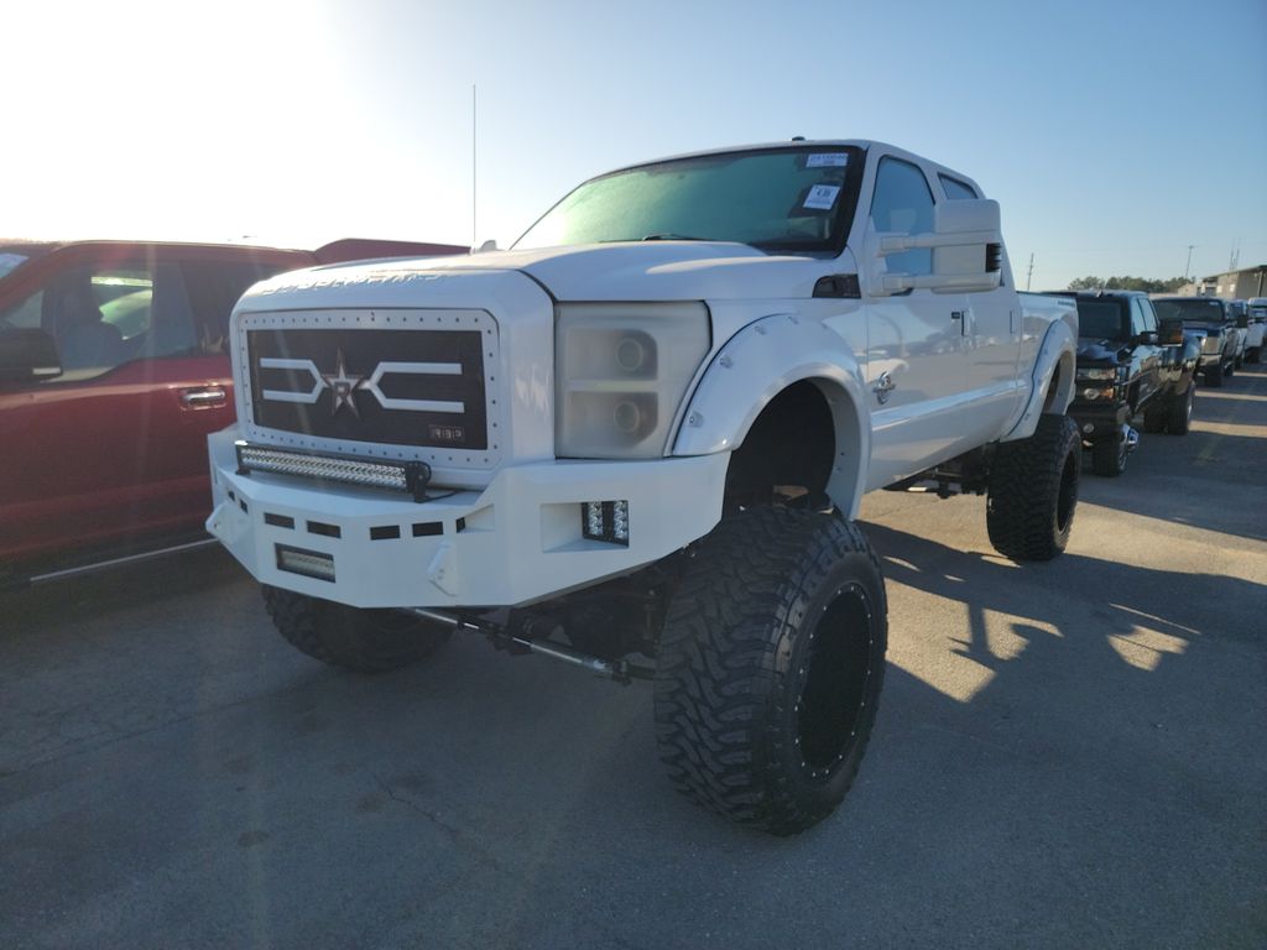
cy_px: 475
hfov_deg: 71.6
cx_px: 634
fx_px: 878
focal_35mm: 24
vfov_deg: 56.8
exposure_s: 1/822
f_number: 1.8
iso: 50
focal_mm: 6.7
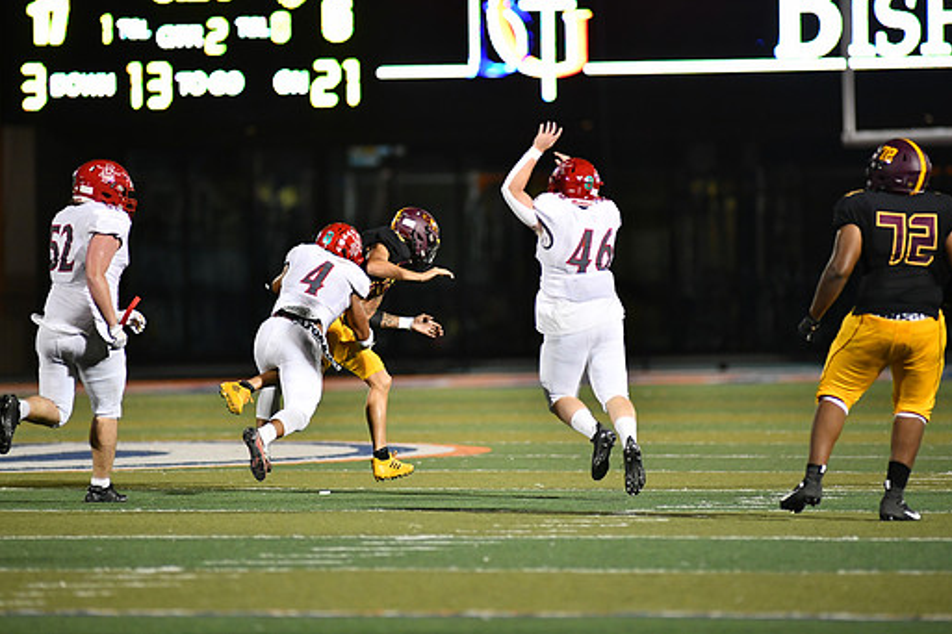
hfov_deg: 6.1
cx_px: 462
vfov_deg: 4.1
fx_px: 8964
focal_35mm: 339
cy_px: 279
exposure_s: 1/1000
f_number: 2.8
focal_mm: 300
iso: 3200
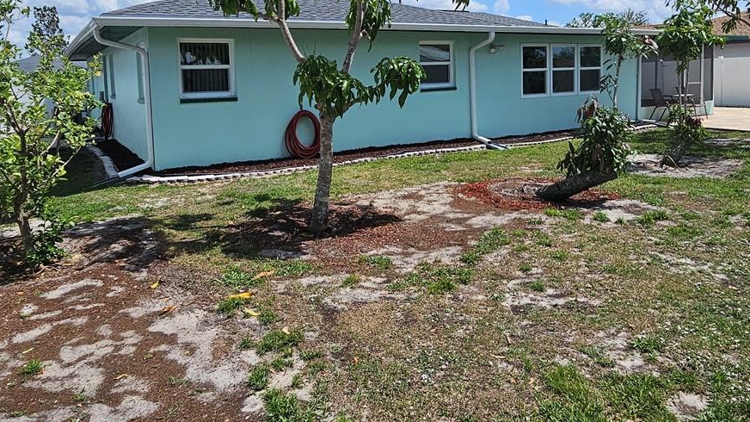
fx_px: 517
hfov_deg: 71.7
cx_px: 416
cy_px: 110
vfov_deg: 43.1
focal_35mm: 26
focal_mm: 2.2
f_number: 2.2
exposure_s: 1/3788
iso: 50
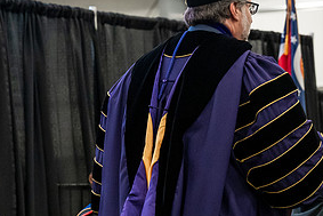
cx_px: 310
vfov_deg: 7.8
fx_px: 1580
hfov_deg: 11.6
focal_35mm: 176
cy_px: 142
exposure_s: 1/250
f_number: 5
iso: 6400
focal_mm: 86
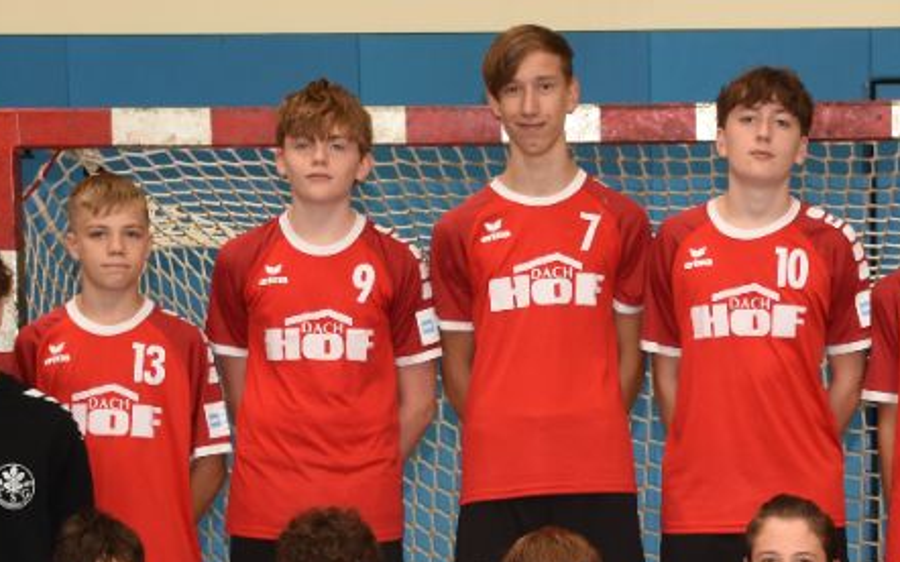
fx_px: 3458
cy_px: 652
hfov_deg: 14.7
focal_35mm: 141
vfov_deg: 9.2
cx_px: 735
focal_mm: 34
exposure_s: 1/40
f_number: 4.2
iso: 250
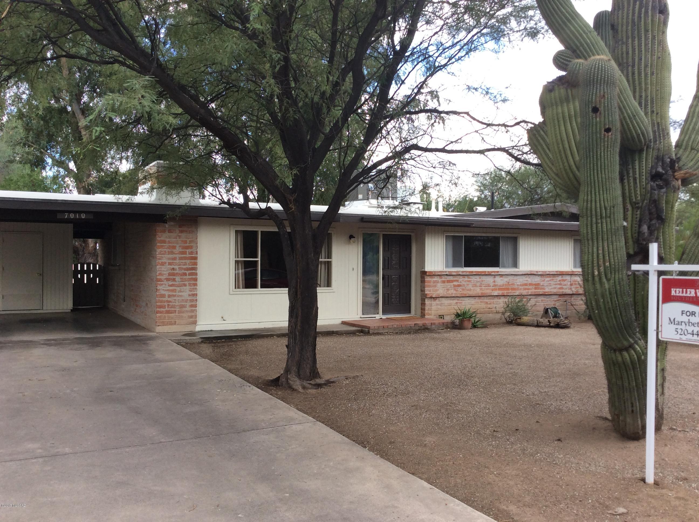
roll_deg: -2.9
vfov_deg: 44.1
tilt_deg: -1.4
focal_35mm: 32
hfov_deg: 56.9
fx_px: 645
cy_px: 261
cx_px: 350
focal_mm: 3.3
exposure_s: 1/211
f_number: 2.4
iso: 32
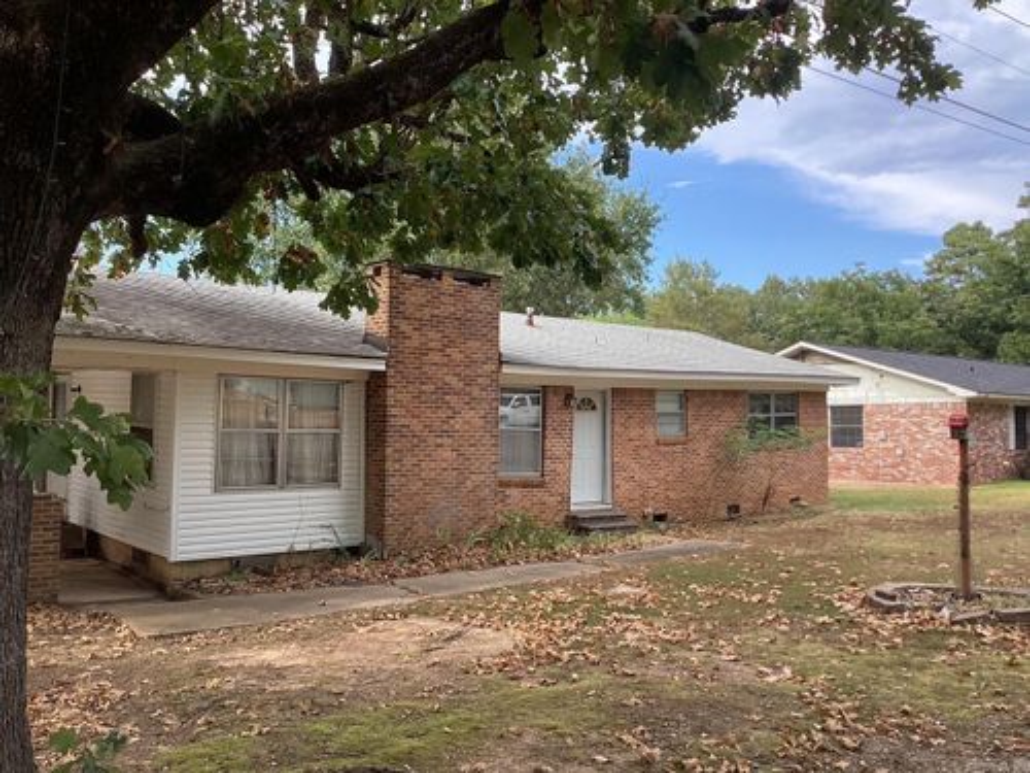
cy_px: 386
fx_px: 922
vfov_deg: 45.4
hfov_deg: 58.4
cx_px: 515
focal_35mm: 31
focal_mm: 3.3
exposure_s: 1/135
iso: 25
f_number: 2.4
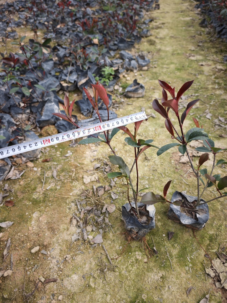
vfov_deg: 73.9
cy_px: 152
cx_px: 114
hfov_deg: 58.9
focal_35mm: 23
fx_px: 201
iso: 50
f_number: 1.6
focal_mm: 6.55
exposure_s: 1/787
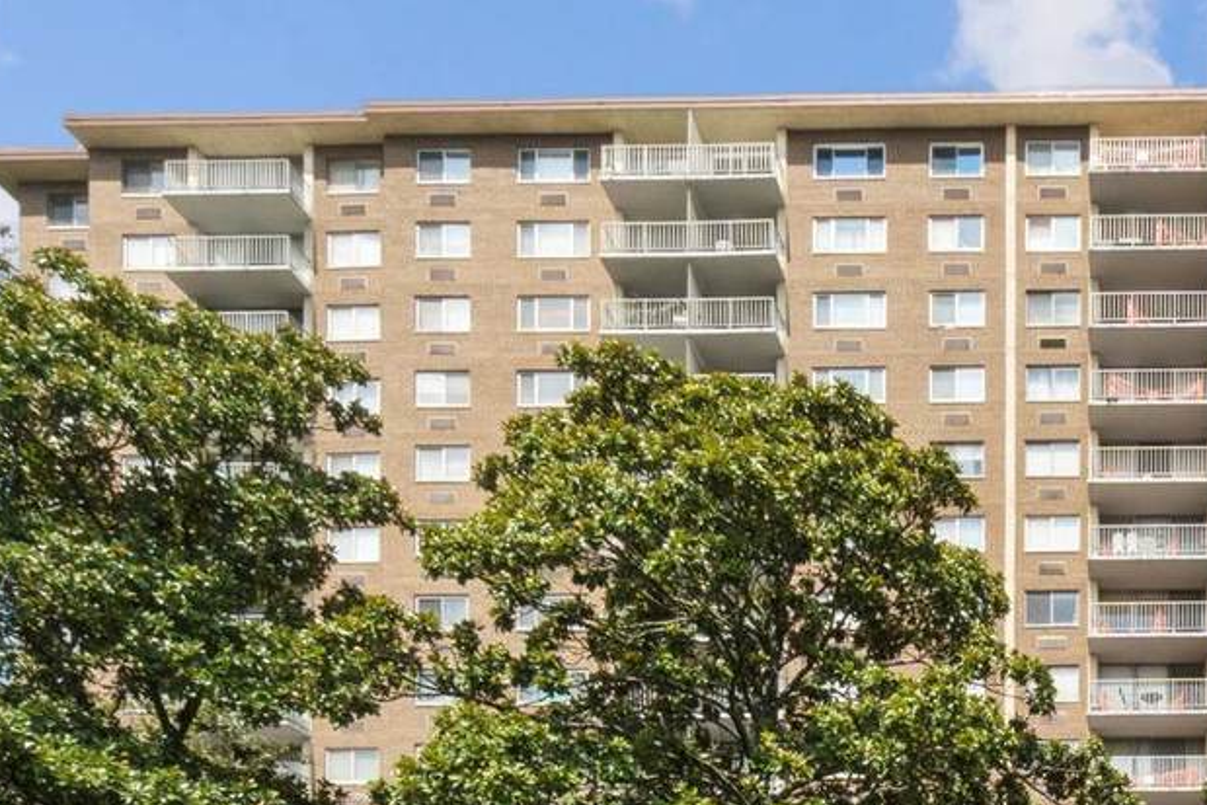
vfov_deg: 39.1
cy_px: 736
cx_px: 1135
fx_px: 1040
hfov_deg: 51.5
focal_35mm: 31
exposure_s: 1/80
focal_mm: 10
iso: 250
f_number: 22
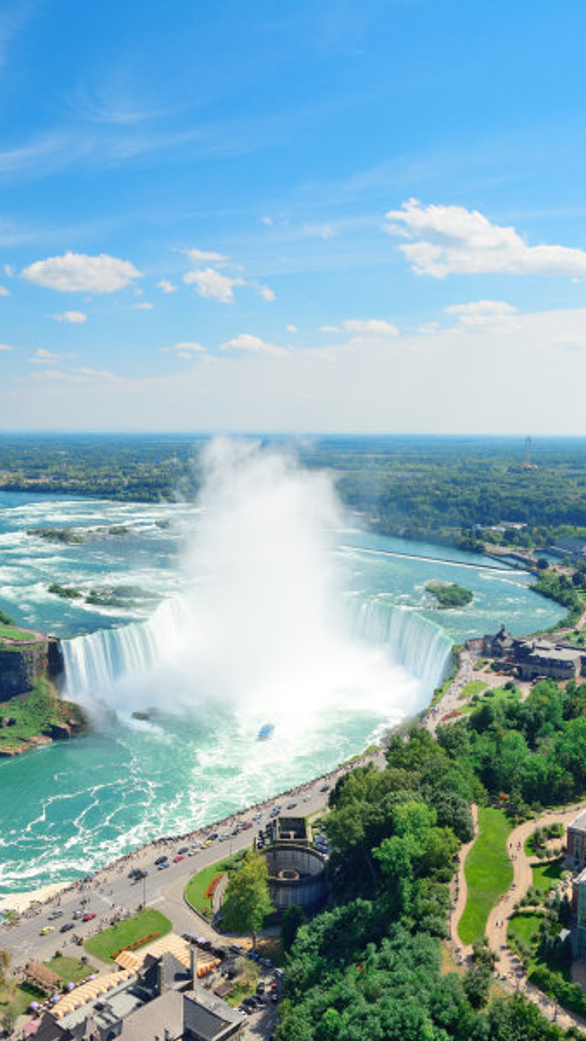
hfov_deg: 35.6
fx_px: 911
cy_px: 522
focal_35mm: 33
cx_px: 245
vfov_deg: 59.5
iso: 400
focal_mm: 31
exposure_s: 1/1600
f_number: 8
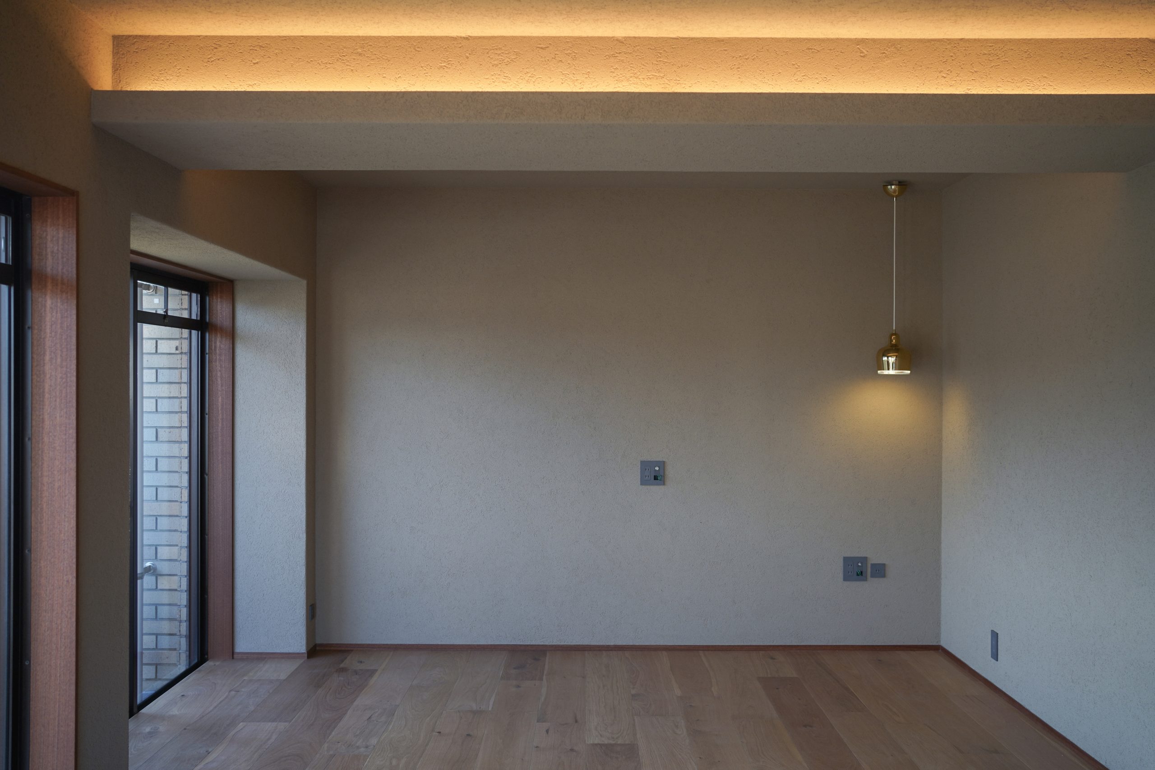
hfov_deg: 54.4
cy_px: 385
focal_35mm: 35
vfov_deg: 37.9
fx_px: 1123
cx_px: 578
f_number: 4
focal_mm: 35
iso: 100
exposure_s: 1/50
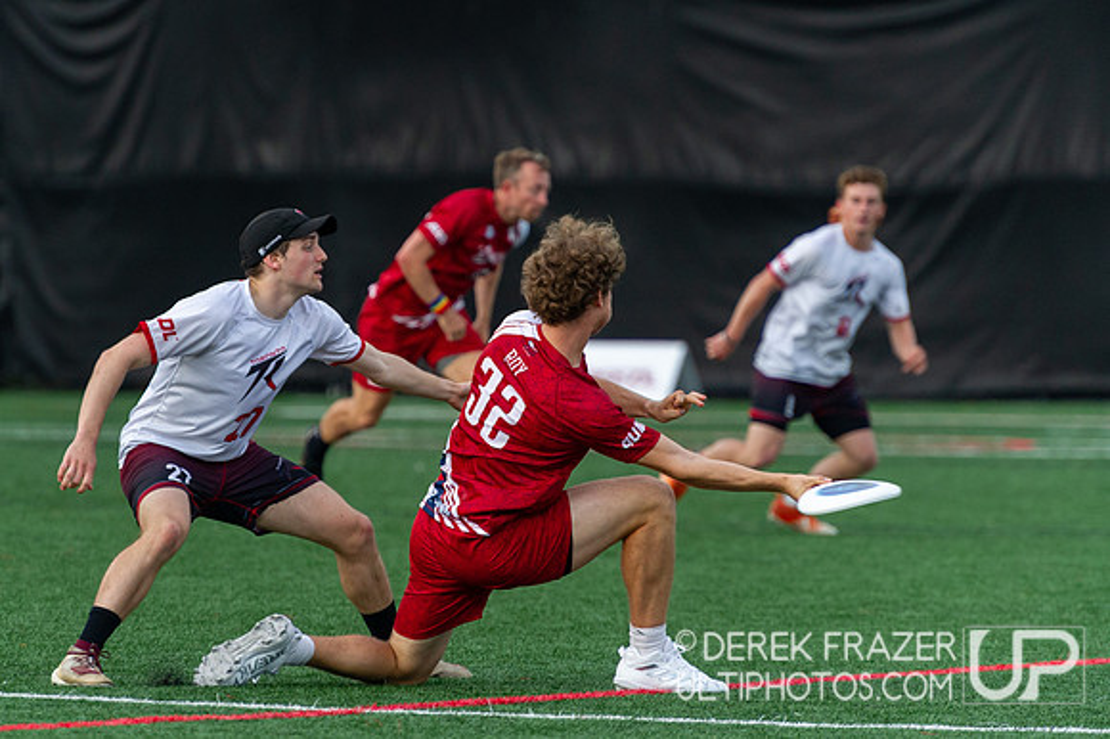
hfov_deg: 5.5
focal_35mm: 373
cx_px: 415
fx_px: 11502
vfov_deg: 3.7
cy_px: 273
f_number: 4
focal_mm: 270
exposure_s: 1/1600
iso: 1250
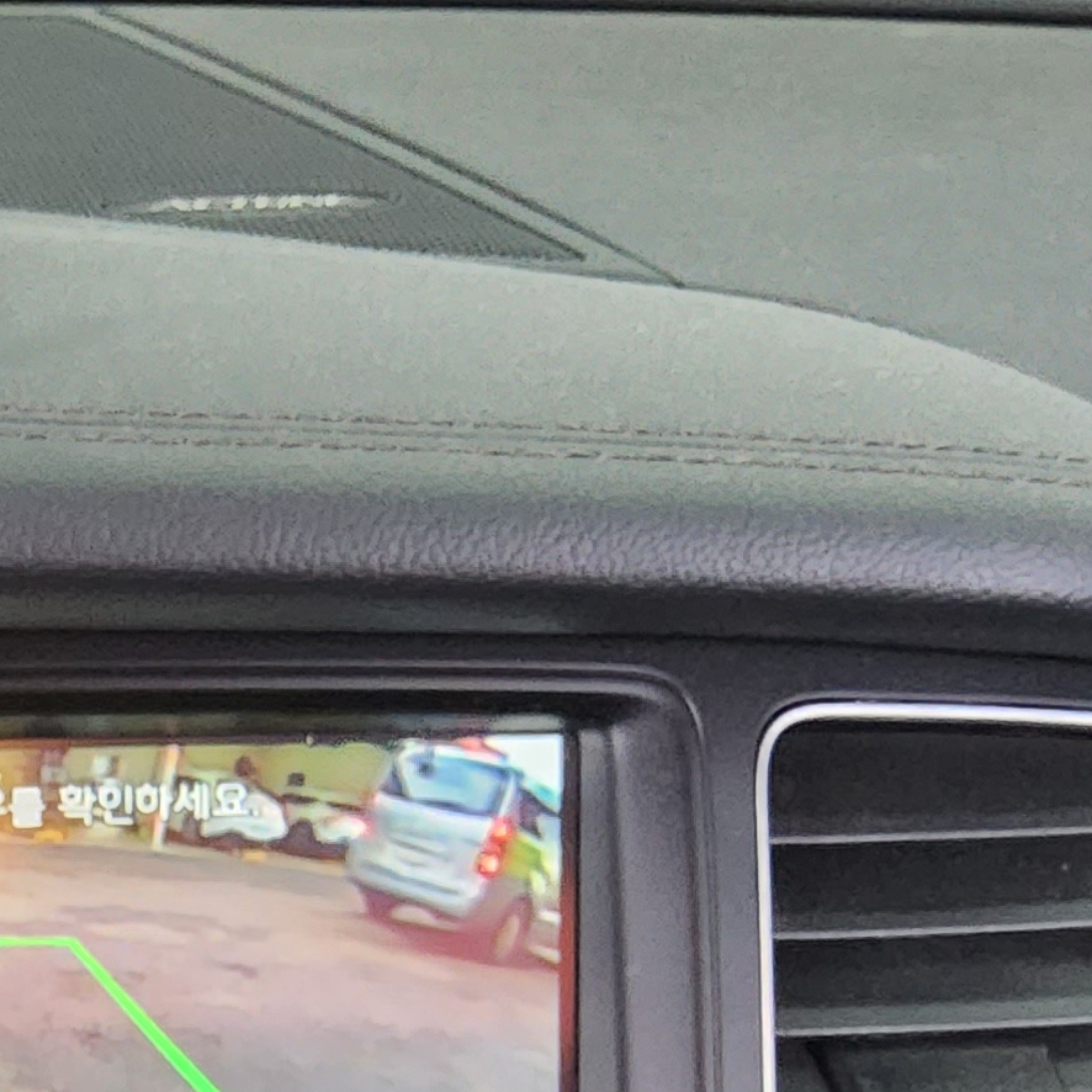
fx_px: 3676
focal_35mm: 103
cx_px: -261
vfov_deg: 15.5
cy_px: 1649
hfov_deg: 16.1
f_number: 2
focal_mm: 3.08
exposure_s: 1/120
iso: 500
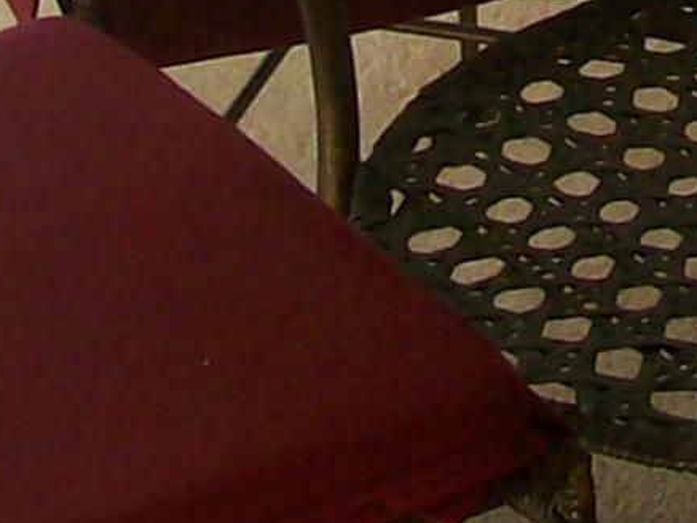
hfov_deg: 8.0
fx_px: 4975
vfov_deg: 5.6
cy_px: -1132
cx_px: 788
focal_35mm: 247
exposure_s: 1/116
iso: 80
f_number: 2.7
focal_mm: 6
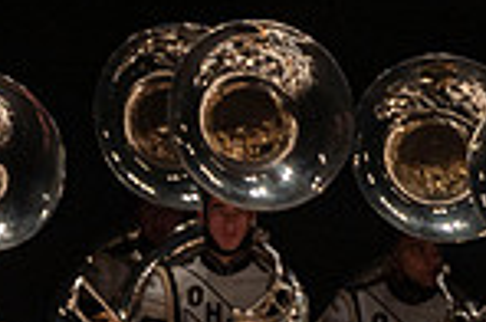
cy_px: 536
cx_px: -437
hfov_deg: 2.6
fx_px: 10561
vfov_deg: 1.7
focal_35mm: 784
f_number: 3.5
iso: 1250
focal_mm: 200
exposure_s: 1/500
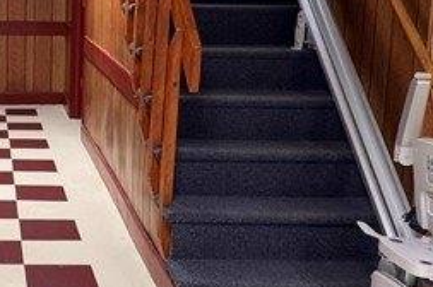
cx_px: -31
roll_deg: -0.1
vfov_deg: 22.7
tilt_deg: -8.6
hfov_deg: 30.7
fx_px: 709
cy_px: 67
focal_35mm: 59
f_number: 2.2
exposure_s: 1/60
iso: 250
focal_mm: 2.22
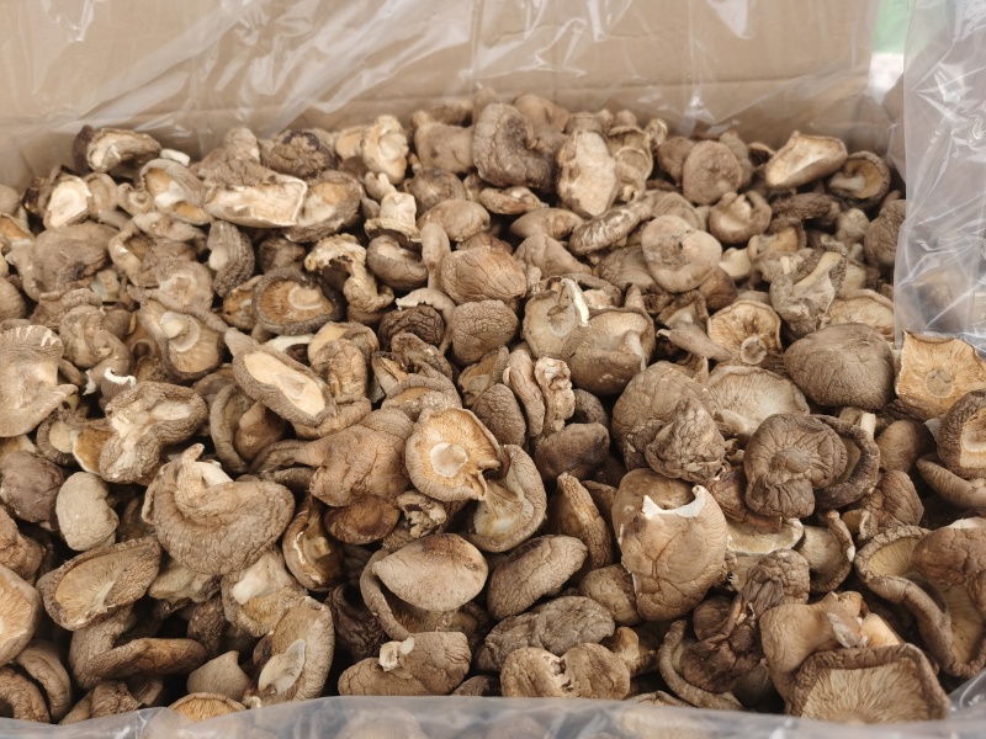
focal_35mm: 27
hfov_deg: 65.3
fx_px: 769
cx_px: 493
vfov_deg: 51.4
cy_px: 370
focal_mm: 5.56
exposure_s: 1/710
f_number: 1.6
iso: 50
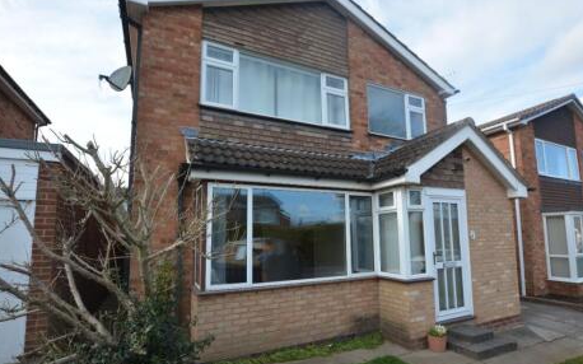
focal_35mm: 18
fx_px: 290
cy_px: 198
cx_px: 298
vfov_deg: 64.1
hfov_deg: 90.3
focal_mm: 11.5
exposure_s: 1/200
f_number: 7.1
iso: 200
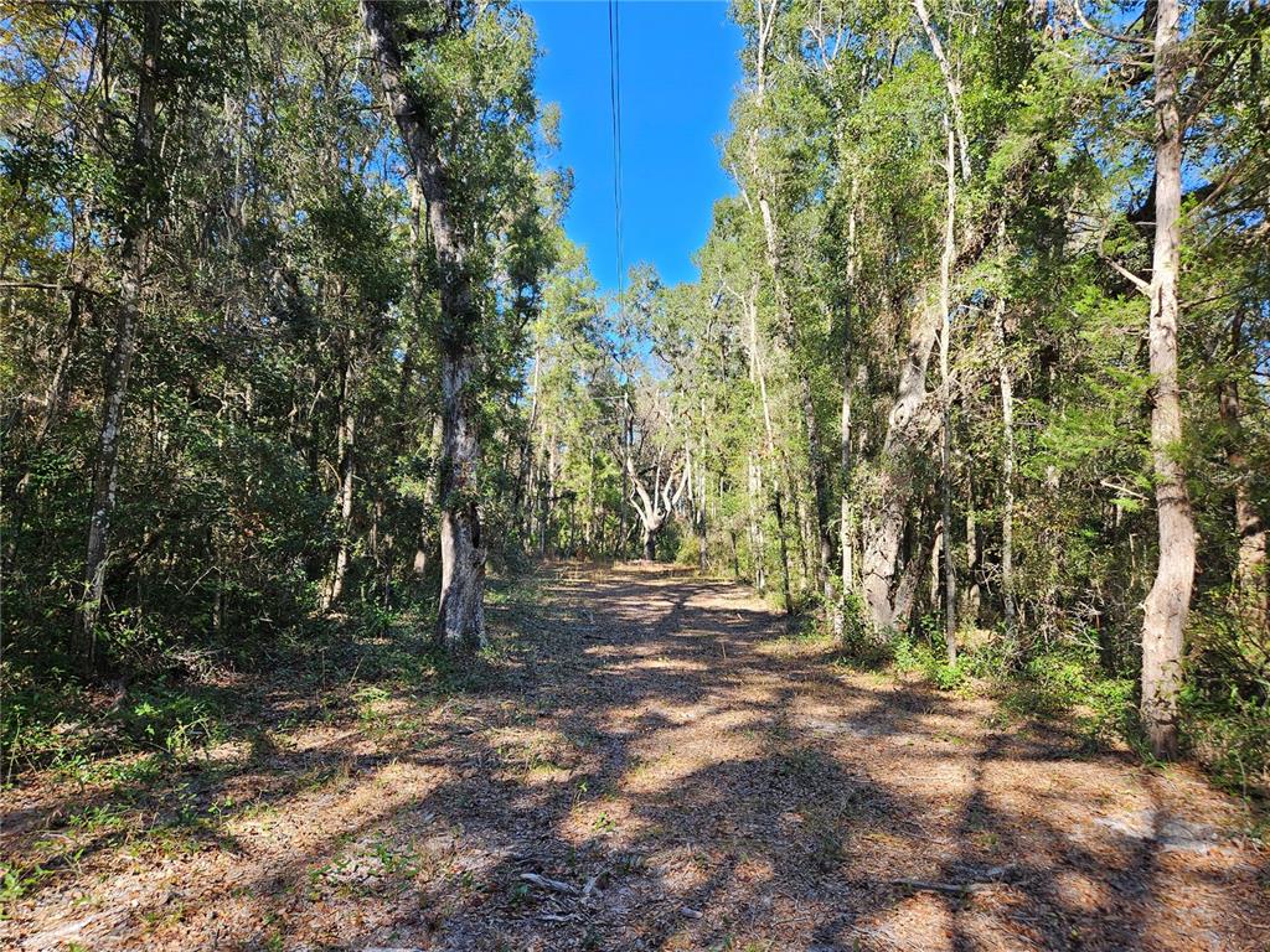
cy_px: 476
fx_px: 844
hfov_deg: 73.9
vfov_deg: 58.9
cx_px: 635
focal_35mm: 23
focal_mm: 5.4
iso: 25
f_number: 1.8
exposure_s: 1/297
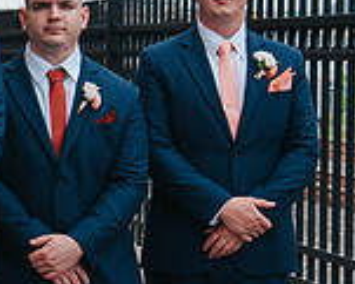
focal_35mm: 175
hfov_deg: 10.6
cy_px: 139
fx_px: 1840
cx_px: -204
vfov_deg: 8.8
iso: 110
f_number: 4
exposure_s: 1/320
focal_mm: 40
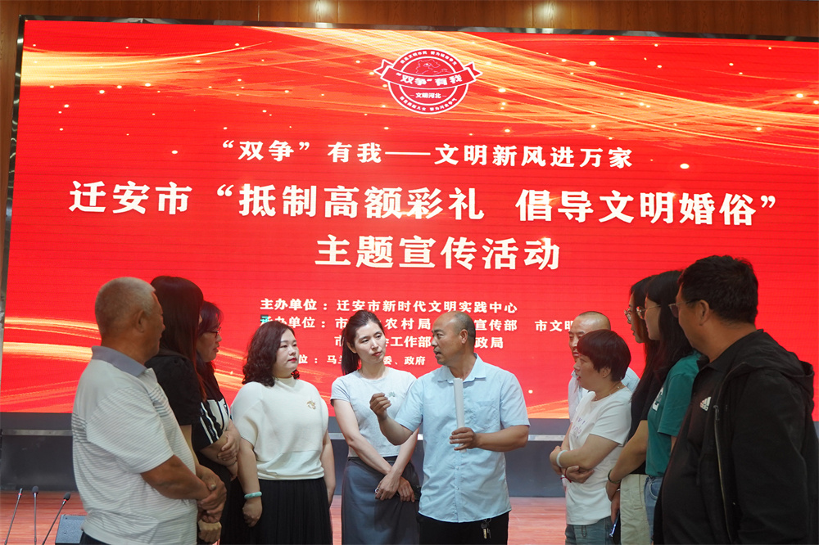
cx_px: 410
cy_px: 272
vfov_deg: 31.9
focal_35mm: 42
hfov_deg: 46.4
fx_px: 955
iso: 1000
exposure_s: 1/160
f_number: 3.2
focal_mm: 28
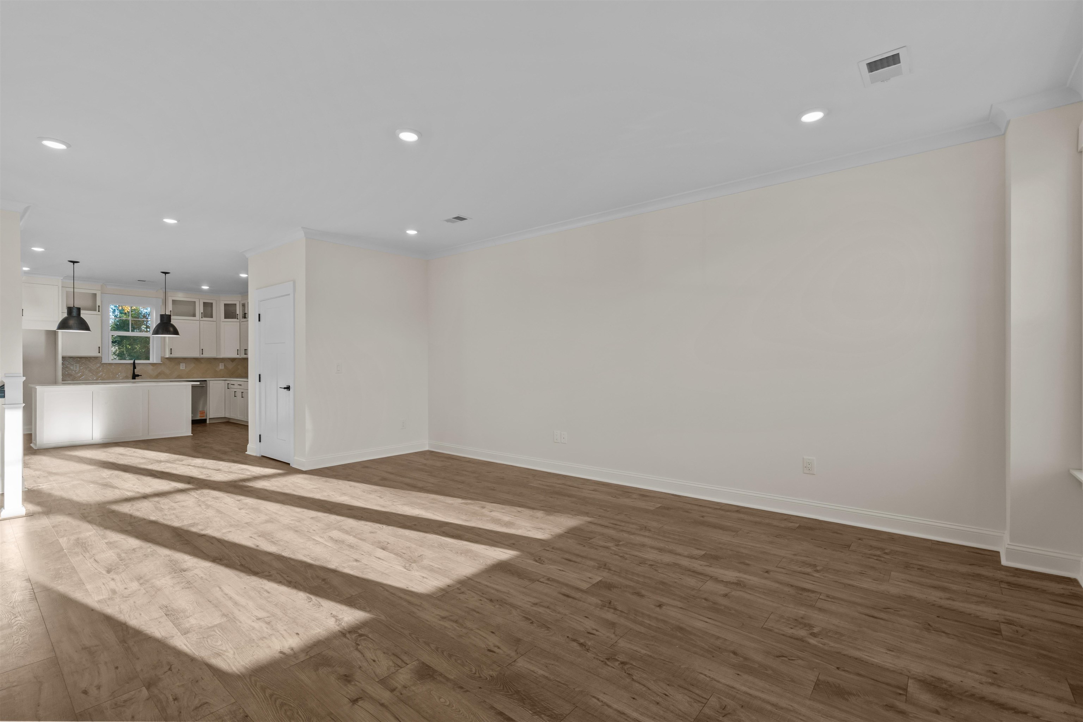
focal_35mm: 16
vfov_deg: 73.7
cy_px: 361
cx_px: 542
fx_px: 481
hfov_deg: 96.7
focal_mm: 16
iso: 500
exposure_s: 1/15
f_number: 8
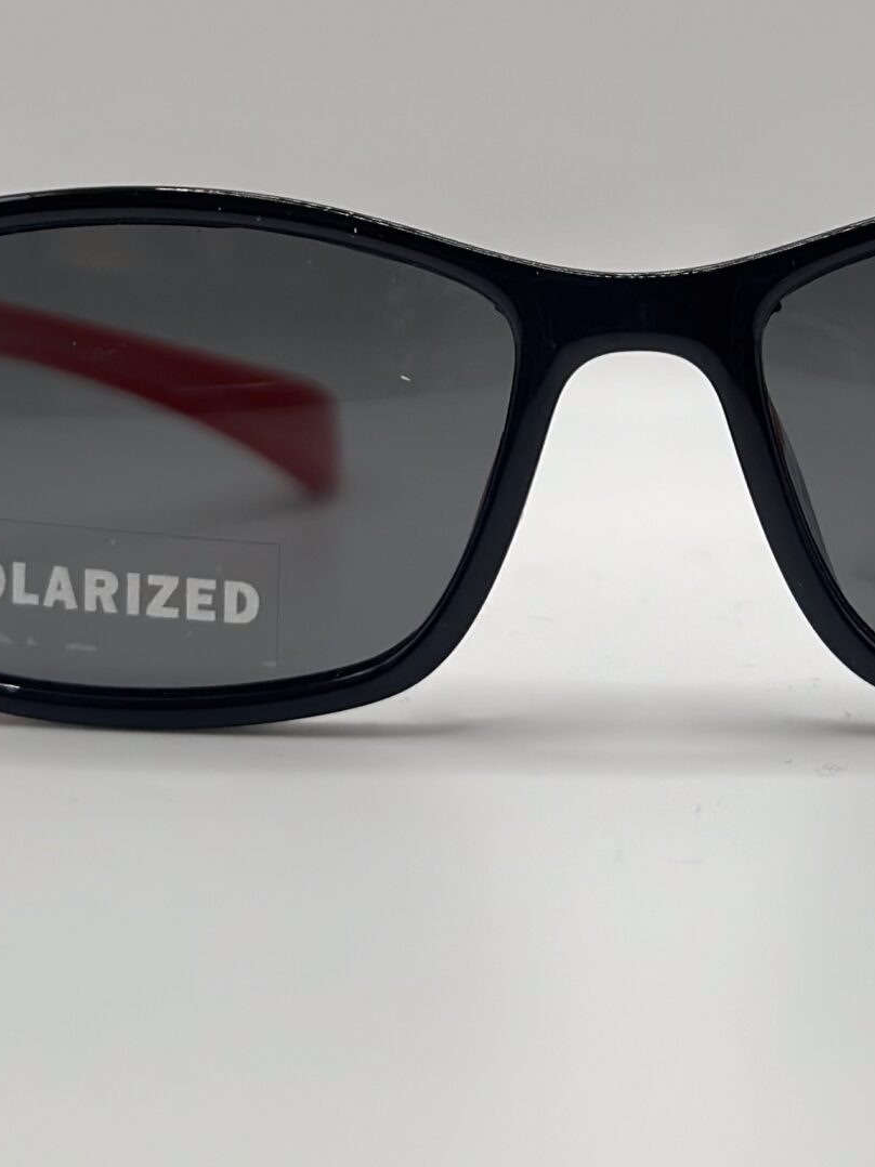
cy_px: 94
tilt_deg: -9.1
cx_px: 562
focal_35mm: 114
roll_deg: -0.4
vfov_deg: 17.0
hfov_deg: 13.0
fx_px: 3844
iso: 80
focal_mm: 6.86
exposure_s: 1/577
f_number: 1.78
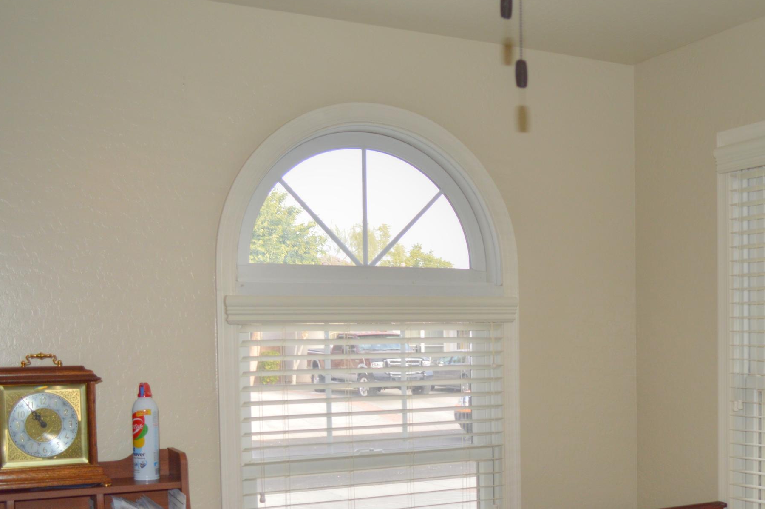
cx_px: 574
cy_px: 405
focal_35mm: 45
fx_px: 955
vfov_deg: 29.2
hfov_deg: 42.3
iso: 200
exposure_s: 1/200
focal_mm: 18
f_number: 3.8
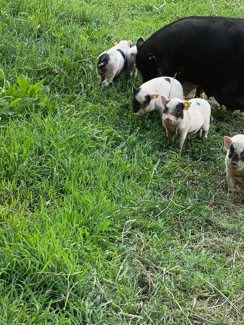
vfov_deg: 18.7
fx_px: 987
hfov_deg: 14.1
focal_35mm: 105
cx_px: 164
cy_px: 208
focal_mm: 5.27
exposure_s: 1/100
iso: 162
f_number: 1.7
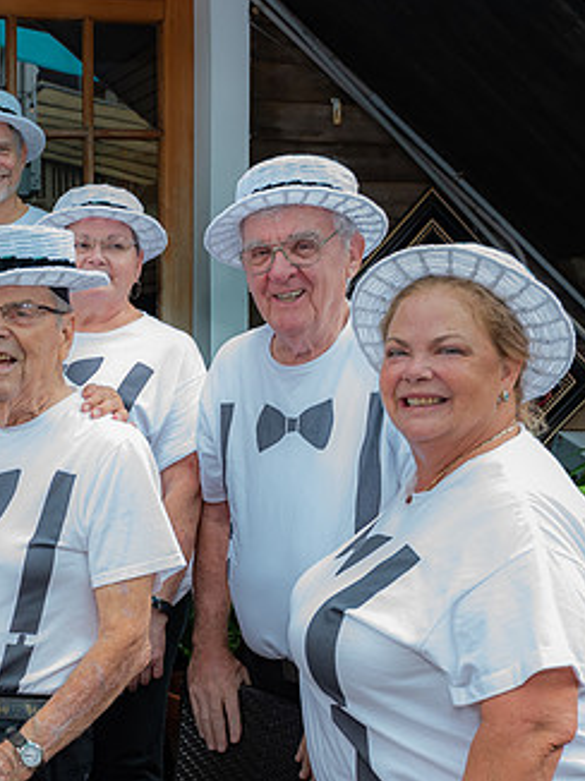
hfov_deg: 25.4
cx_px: -26
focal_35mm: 54
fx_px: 1218
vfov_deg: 35.5
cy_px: 454
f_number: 5.6
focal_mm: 24
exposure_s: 1/160
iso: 800
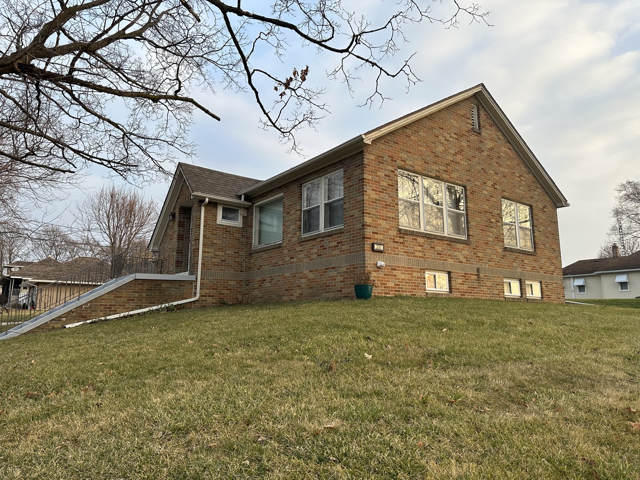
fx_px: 444
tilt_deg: +9.8
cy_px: 240
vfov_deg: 56.8
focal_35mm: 24
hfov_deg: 71.6
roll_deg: -0.3
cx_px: 320
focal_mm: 6.86
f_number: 1.78
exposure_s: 1/785
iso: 80
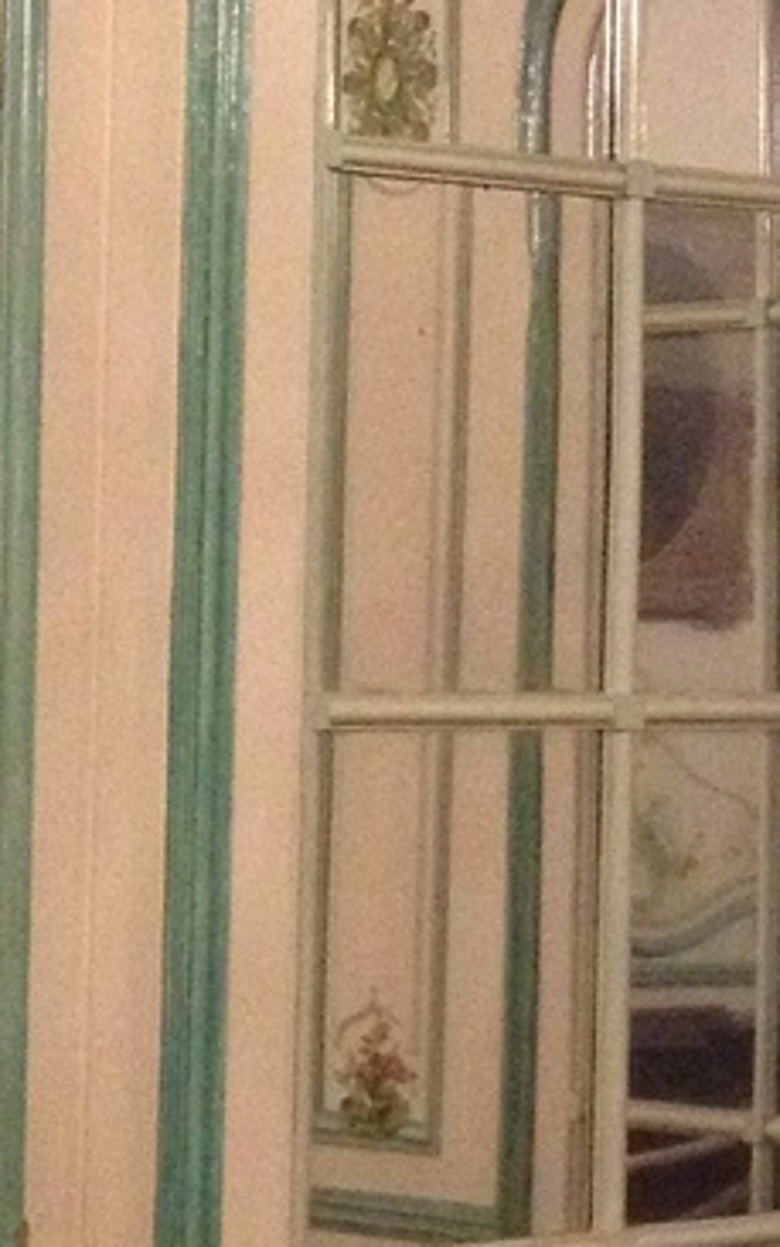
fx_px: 5506
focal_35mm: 162
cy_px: 511
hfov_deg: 7.9
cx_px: 1322
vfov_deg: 12.9
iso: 500
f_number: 2.4
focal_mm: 4.28
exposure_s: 1/17
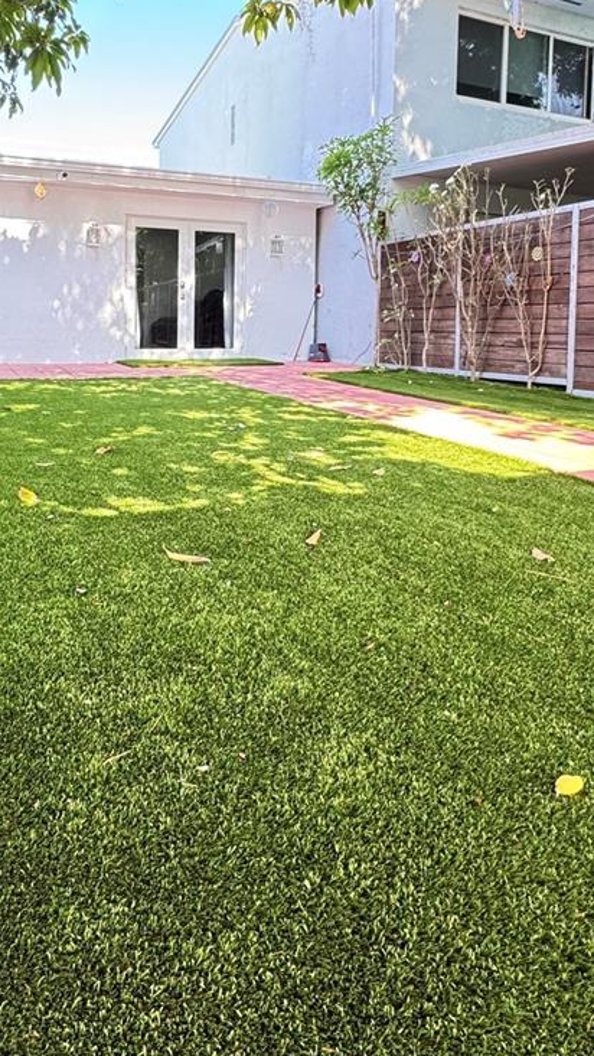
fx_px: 700
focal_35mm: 25
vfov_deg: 72.2
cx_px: 232
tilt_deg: -3.2
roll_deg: -0.3
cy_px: 365
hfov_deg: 45.7
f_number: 2.2
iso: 125
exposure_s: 1/99
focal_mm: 2.22
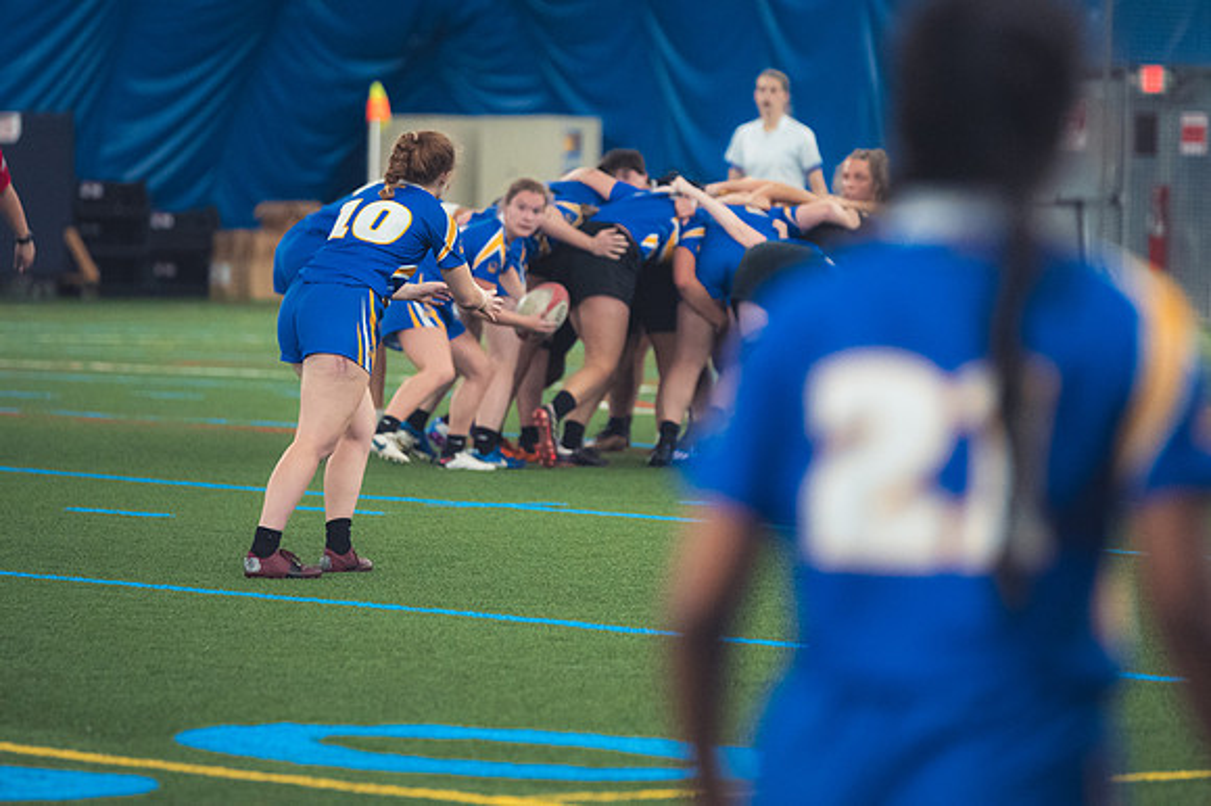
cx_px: 606
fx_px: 10086
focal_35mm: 300
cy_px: 403
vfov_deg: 4.6
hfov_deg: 6.9
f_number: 2.8
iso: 4000
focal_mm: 200
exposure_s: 1/320
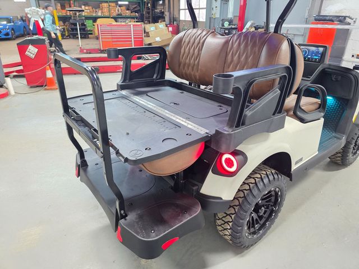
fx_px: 239
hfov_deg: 73.9
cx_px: 180
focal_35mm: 23
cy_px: 134
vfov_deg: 58.9
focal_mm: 6.3
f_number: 1.7
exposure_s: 1/120
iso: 400
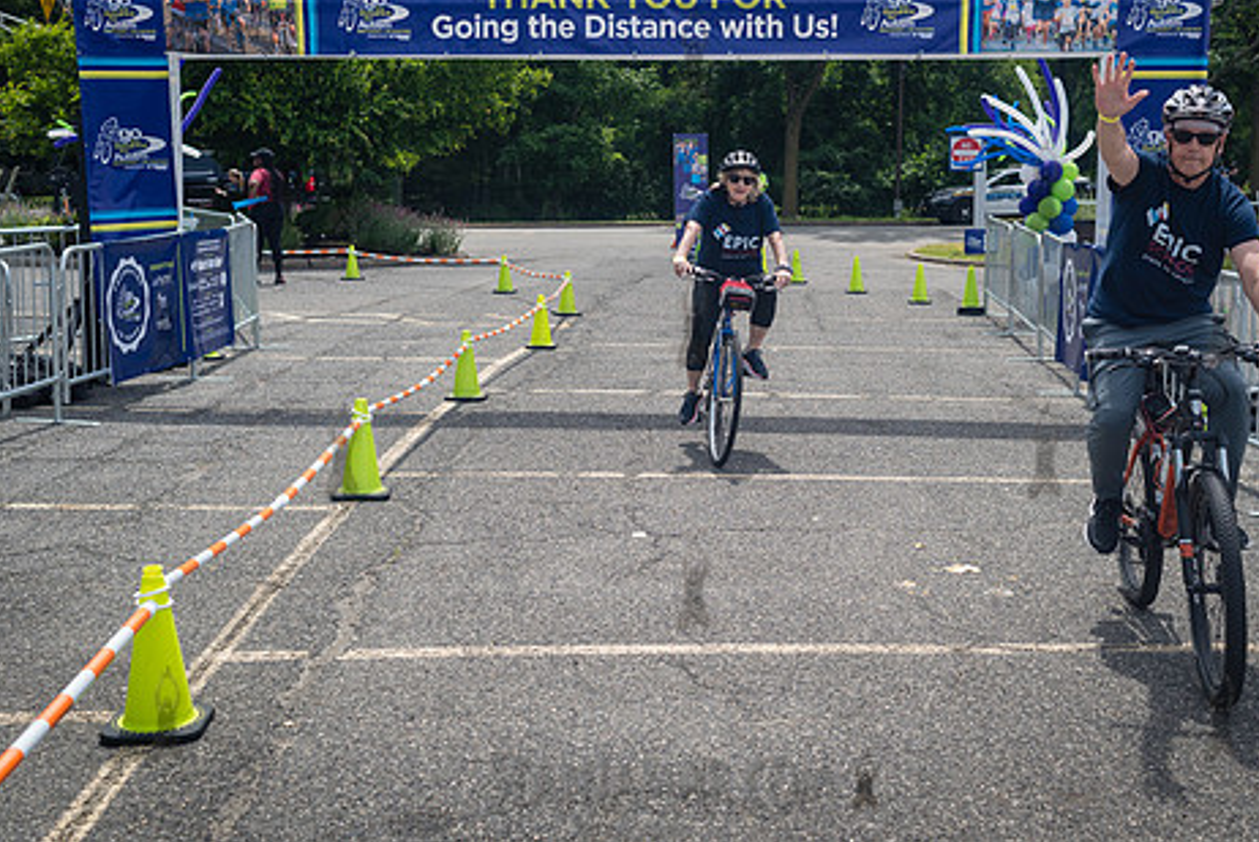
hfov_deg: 43.5
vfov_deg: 29.8
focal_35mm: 45
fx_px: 1575
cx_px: 692
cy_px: 317
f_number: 4
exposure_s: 1/1250
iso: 200
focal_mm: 35
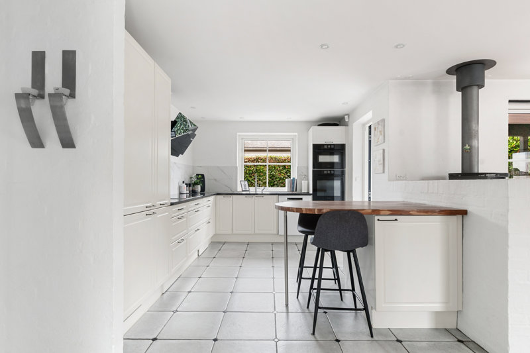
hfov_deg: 90.0
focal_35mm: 18
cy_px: 176
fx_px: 265
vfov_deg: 67.4
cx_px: 265
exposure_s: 1/2
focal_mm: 12
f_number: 10
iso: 200
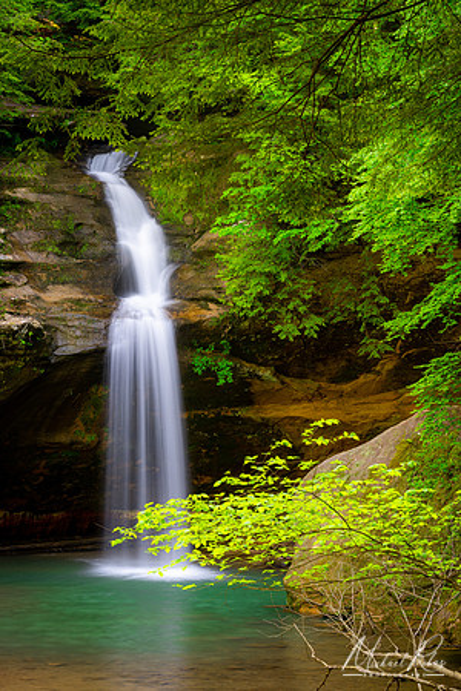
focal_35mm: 116
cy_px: 346
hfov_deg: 11.9
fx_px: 2218
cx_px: 230
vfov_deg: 17.7
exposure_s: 1.3
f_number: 13
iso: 100
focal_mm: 77
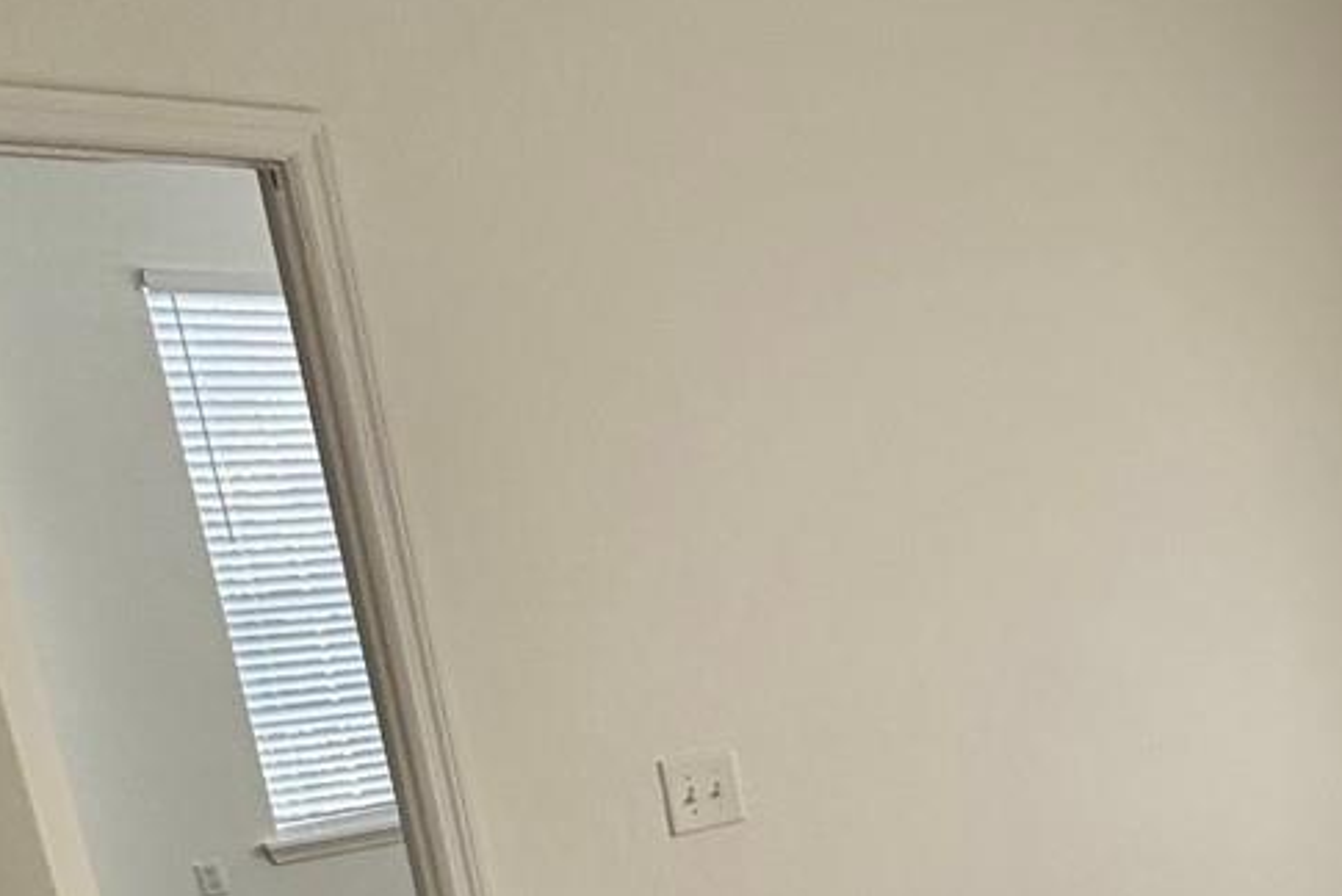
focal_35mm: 48
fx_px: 1790
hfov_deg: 34.7
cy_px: 932
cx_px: 1516
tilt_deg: -14.9
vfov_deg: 26.4
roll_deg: +2.9
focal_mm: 2.22
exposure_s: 1/240
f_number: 2.2
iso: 40
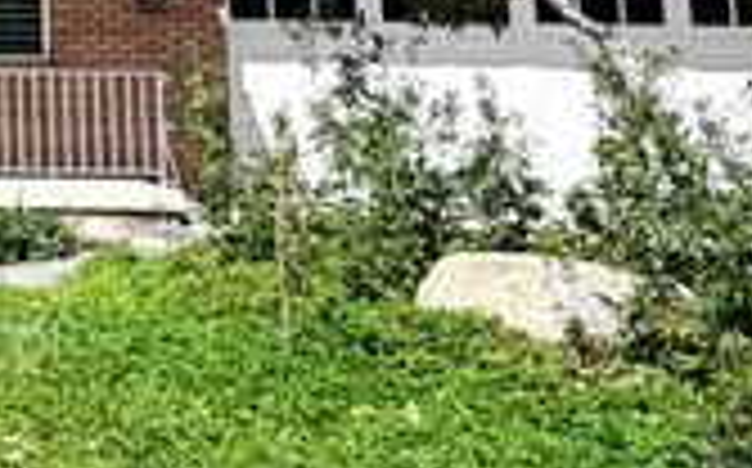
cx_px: -302
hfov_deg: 27.6
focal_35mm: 57
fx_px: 1167
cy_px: 9
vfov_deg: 21.9
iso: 25
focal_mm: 2.22
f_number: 2.2
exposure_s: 1/770
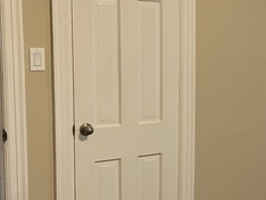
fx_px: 569
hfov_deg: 24.4
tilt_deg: -9.2
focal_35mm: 74
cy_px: 120
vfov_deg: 19.9
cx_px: 297
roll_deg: -2.0
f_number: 1.6
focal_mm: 4.2
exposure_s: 1/60
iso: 125
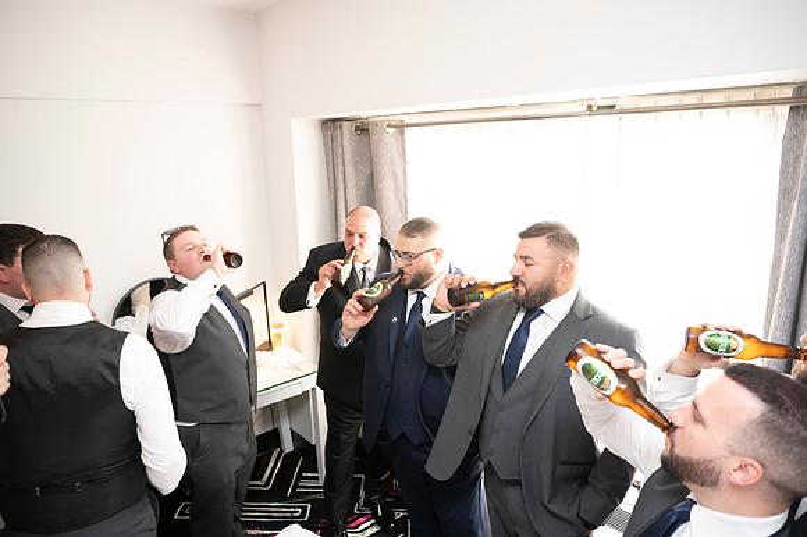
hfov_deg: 73.8
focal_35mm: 24
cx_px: 404
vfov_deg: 53.1
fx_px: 538
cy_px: 268
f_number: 2.8
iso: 800
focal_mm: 24
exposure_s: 1/100
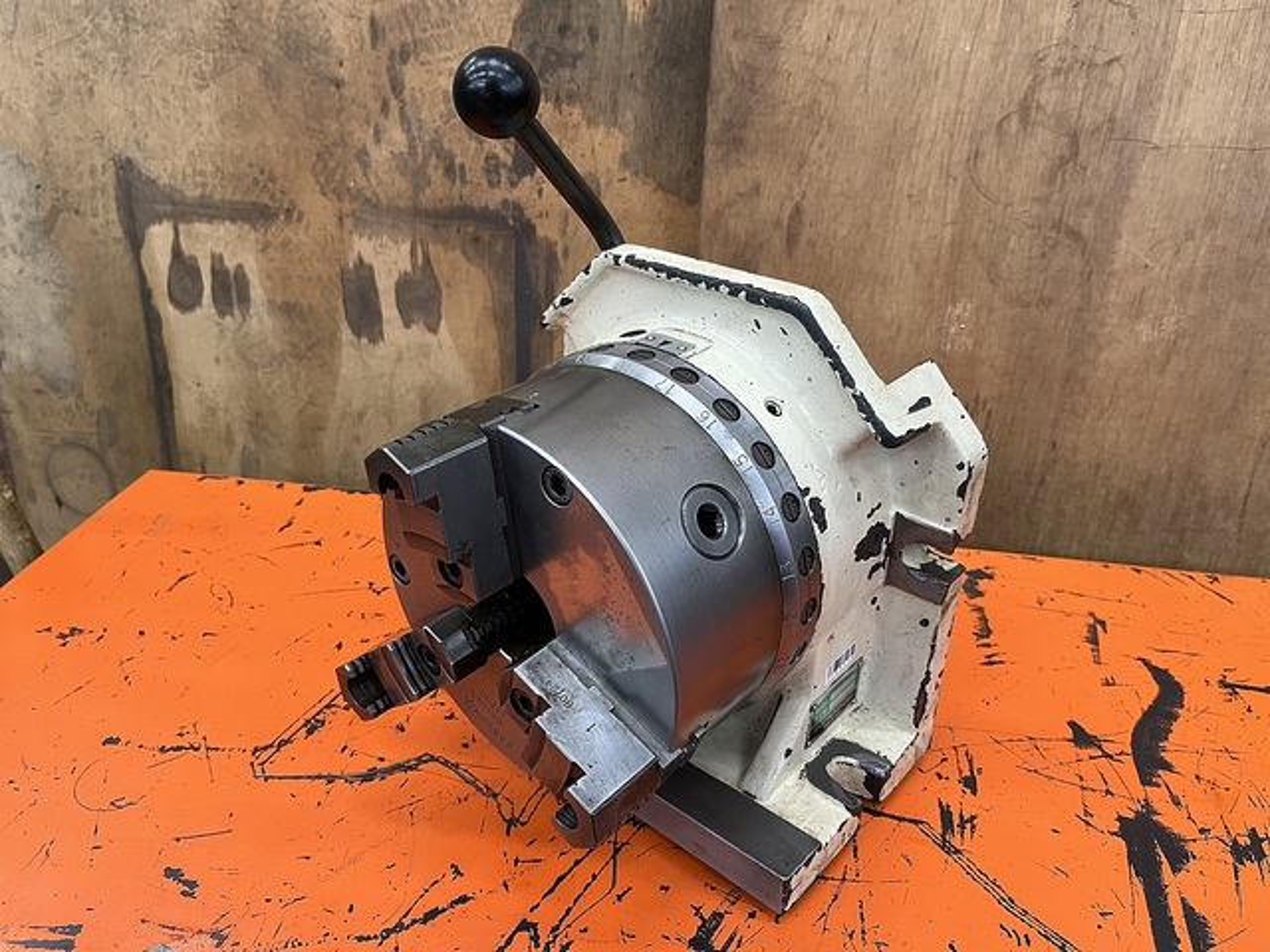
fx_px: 954
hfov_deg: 67.3
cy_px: 476
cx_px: 635
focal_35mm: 26
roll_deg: +0.3
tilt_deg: -29.6
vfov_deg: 53.1
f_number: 1.6
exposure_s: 1/60
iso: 125
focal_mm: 5.1
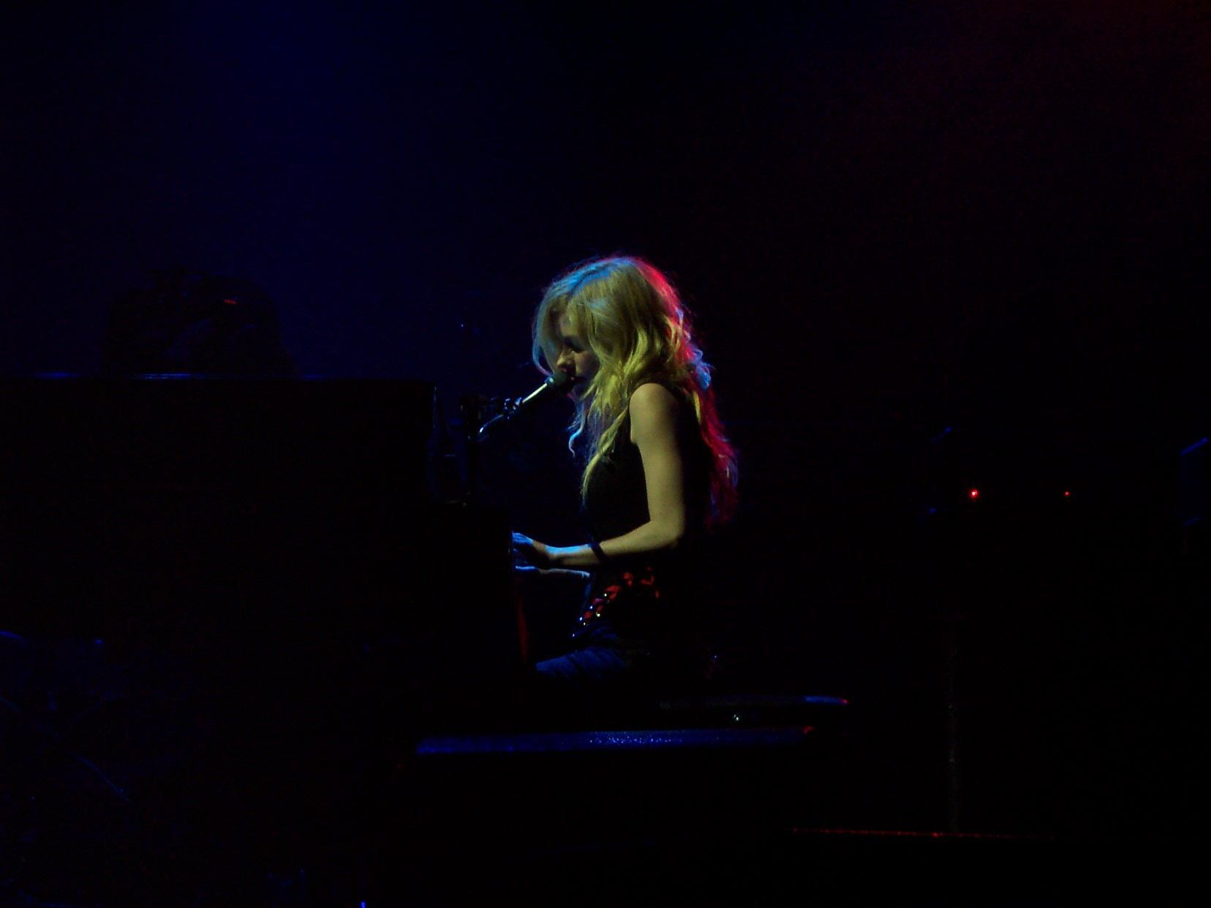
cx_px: 606
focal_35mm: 89
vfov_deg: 16.6
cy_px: 454
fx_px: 3114
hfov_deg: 22.0
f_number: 4.1
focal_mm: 13.5
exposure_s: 1/60
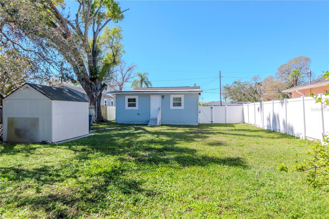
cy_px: 110
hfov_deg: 81.2
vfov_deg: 59.5
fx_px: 192
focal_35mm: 21
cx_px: 164
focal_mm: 14
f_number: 8
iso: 800
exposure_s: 1/1600
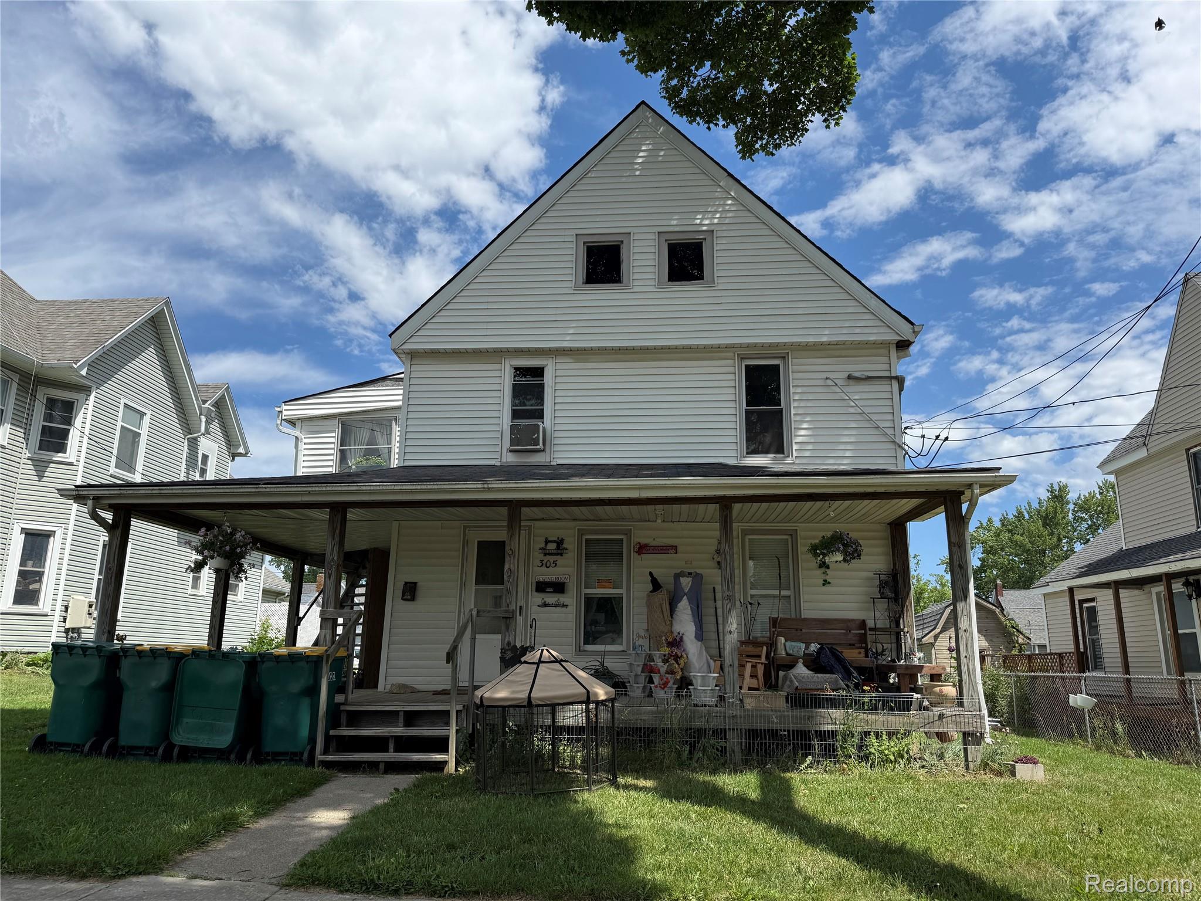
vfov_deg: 56.8
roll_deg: -1.0
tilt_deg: +14.3
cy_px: 450
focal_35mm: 24
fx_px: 833
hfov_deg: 71.6
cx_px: 600
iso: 80
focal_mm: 6.76
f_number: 1.78
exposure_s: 1/4975
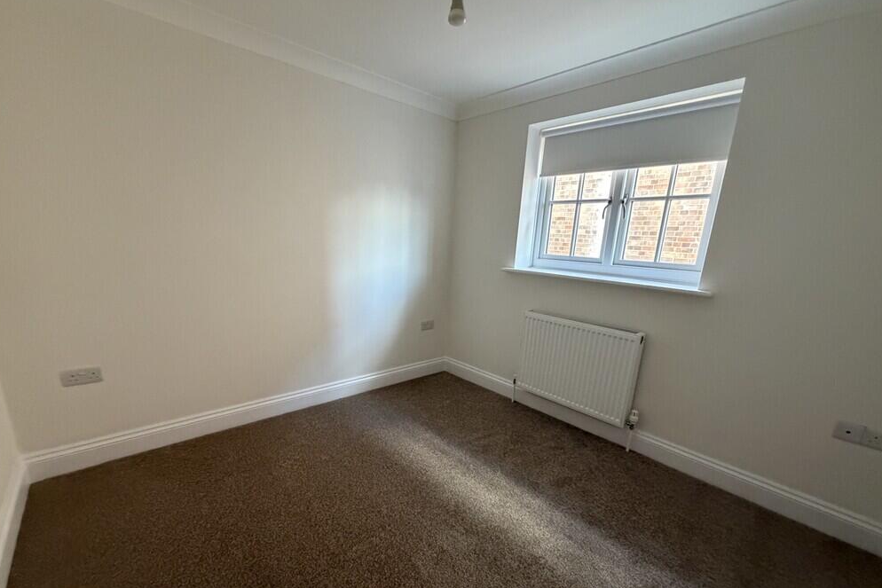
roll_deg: -2.5
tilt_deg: -13.9
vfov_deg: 77.0
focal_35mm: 15
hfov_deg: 100.4
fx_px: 368
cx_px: 441
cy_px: 329
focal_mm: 2.22
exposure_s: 1/60
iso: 640
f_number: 2.2
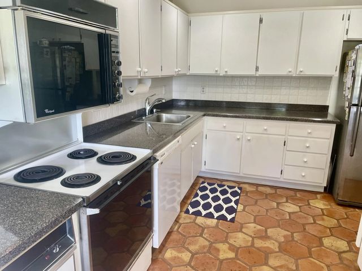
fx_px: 272
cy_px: 136
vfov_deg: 53.1
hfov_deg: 67.3
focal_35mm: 26
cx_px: 181
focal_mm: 4.2
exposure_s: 1/60
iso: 80
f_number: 1.6
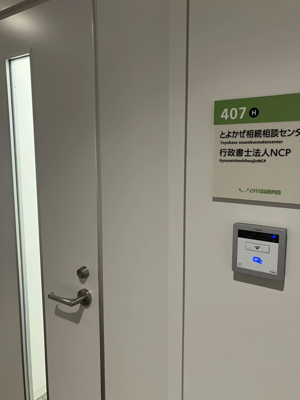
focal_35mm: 28
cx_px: 150
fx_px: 324
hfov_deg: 49.7
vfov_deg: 63.4
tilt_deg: -6.0
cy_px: 200
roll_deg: -0.2
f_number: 1.8
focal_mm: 3.99
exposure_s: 1/60
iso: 200
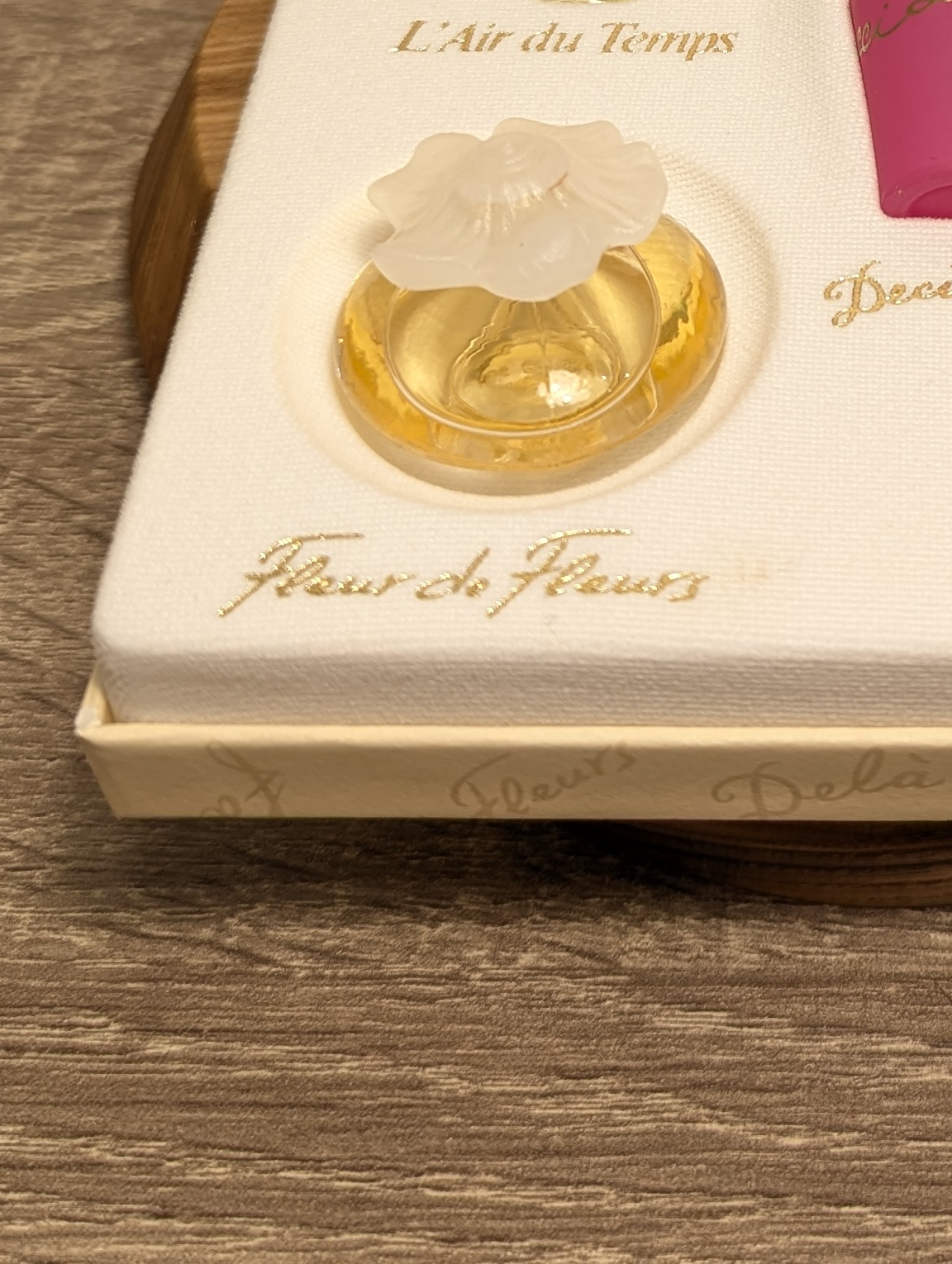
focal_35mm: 64
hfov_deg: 22.2
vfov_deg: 28.0
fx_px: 2341
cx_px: 920
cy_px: -62
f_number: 1.85
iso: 77
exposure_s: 1/90
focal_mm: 6.81
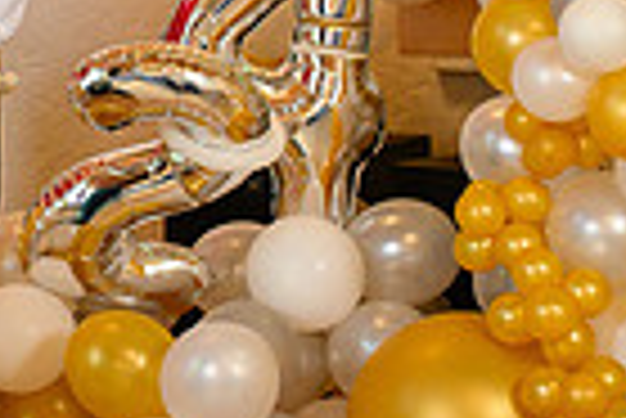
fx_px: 2541
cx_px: -257
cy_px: -85
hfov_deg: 13.4
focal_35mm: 146
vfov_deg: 9.3
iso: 1250
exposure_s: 1/100
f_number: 3.5
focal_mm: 35
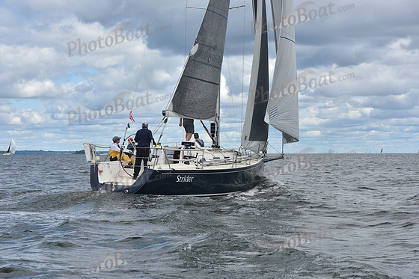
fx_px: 989
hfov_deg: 23.9
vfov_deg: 16.1
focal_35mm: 85
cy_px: 135
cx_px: 211
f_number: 10
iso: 250
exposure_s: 1/800
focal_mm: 82
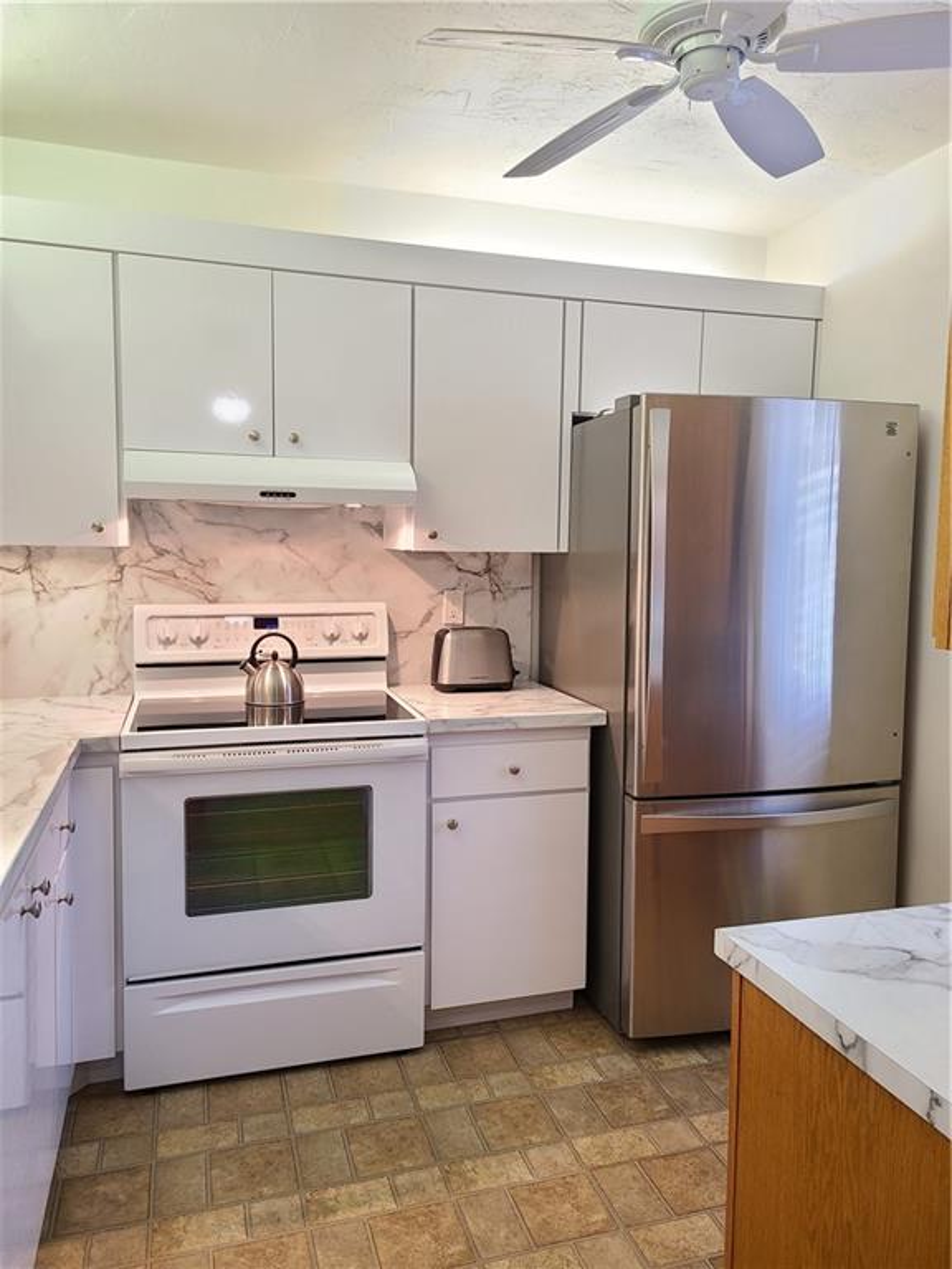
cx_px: 476
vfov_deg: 67.3
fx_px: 953
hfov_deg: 53.1
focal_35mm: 26
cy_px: 634
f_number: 1.8
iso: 160
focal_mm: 5.4
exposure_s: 1/59
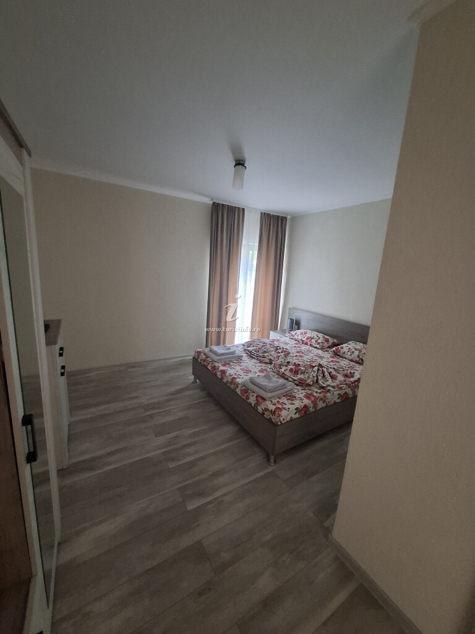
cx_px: 238
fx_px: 238
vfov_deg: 106.2
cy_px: 317
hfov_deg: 89.9
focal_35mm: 13
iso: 500
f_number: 2.2
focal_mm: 1.74
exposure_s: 1/25
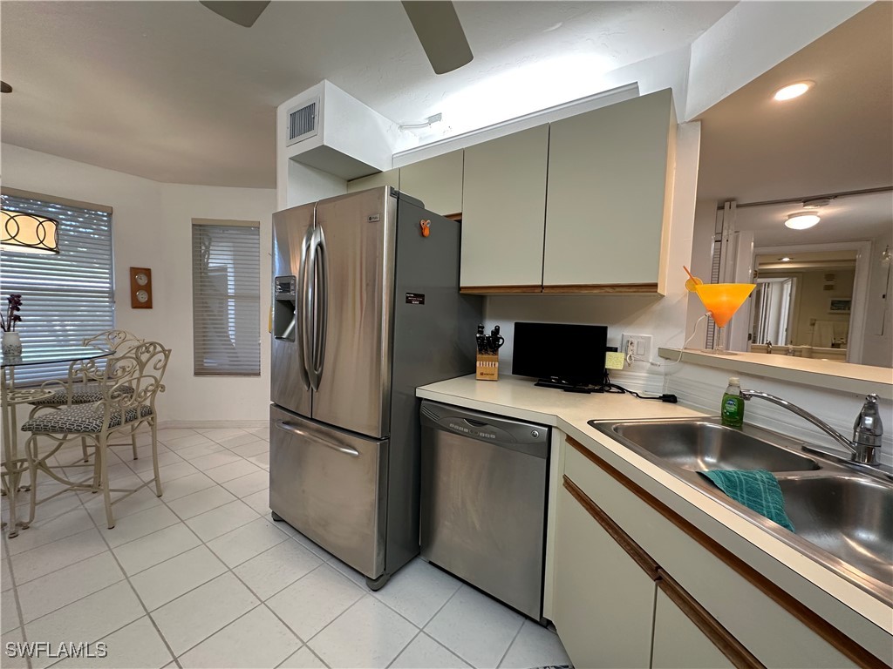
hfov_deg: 102.1
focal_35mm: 14
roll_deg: -1.5
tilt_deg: -2.8
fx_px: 361
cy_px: 334
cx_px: 446
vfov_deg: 85.7
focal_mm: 2.22
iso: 200
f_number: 2.2
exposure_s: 1/120
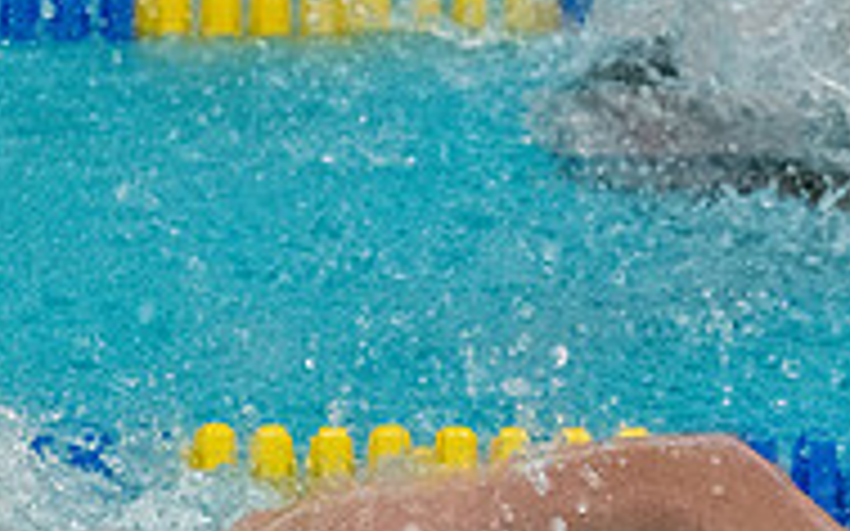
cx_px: 27
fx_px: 14659
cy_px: 652
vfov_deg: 2.1
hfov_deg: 3.3
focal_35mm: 633
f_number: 5
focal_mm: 135
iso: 10000
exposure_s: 1/1250
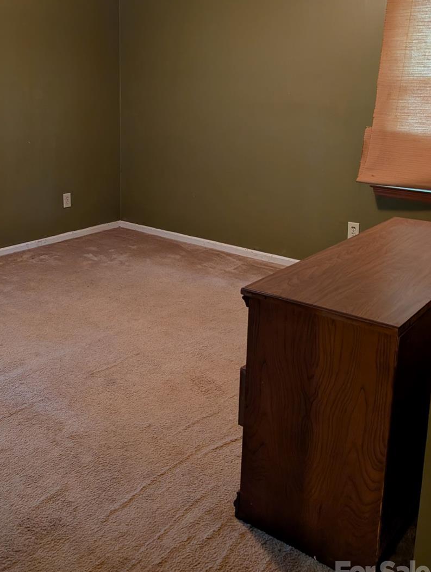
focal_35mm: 35
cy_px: 204
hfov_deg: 39.9
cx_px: 119
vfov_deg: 51.8
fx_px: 580
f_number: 1.68
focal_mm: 6.9
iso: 417
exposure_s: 1/24
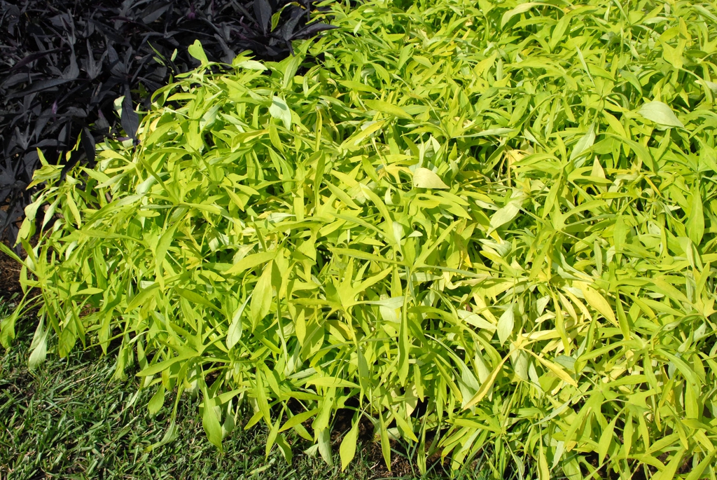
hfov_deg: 46.4
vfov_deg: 32.0
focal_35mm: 42
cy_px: 240
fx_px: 837
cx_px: 358
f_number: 10
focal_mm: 28
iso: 400
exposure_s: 1/500
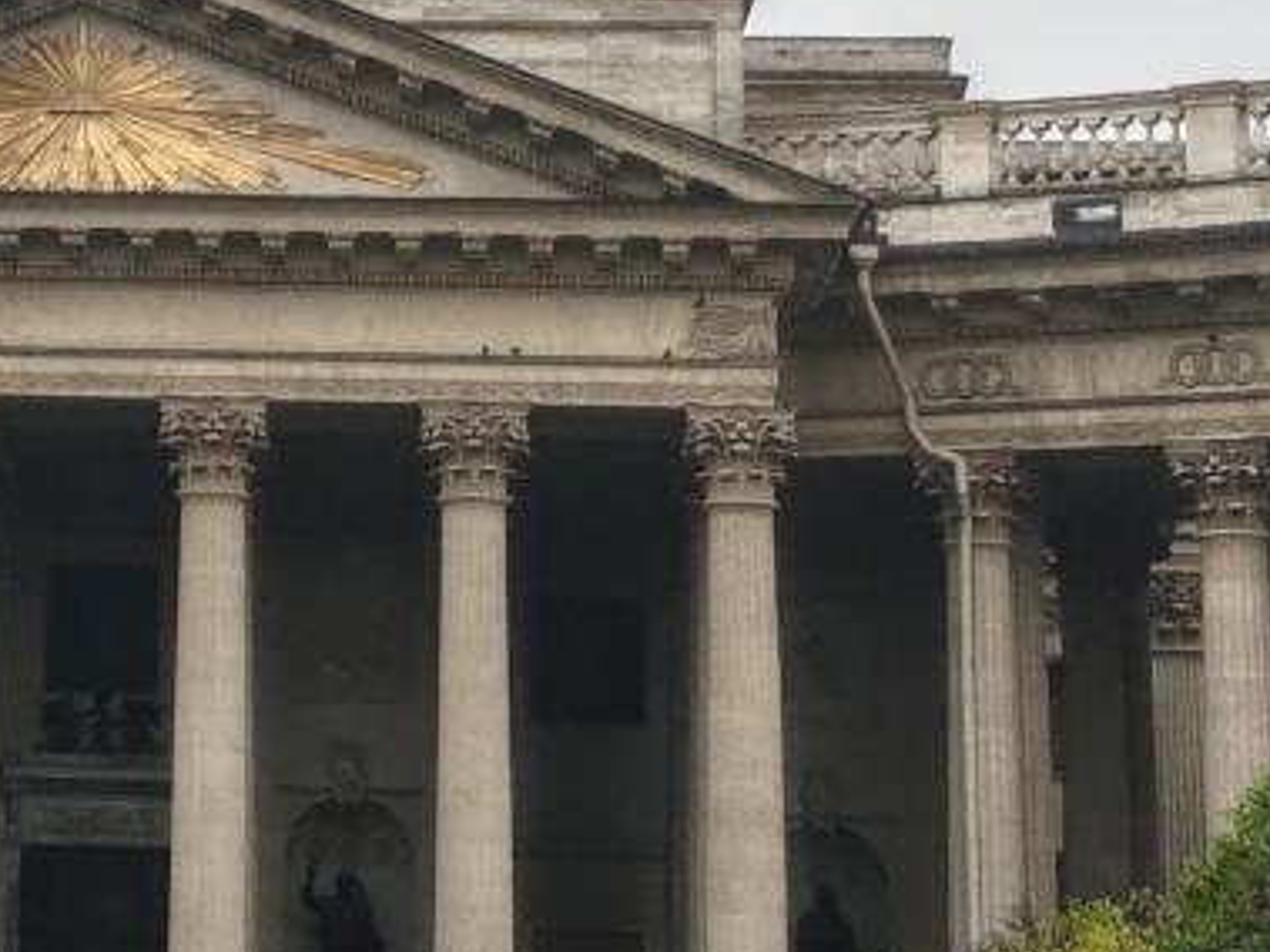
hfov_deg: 13.4
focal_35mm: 146
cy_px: -101
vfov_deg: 10.0
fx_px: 5355
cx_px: 20
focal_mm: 6.12
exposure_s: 1/100
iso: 50
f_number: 1.9
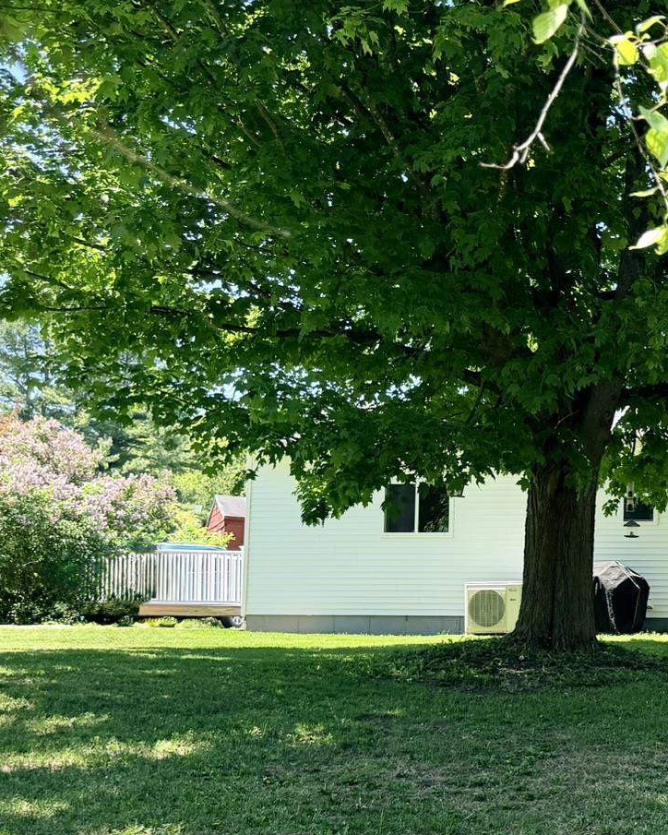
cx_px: 808
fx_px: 1310
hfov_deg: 25.6
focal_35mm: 53
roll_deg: +0.7
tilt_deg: +4.0
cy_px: 571
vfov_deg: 35.0
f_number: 1.78
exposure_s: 1/1385
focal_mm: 6.76
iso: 100
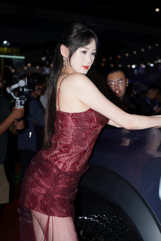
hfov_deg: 19.5
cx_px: 80
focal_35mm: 70
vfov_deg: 28.8
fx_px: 470
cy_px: 120
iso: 100
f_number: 5.6
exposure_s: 1/250
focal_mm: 70
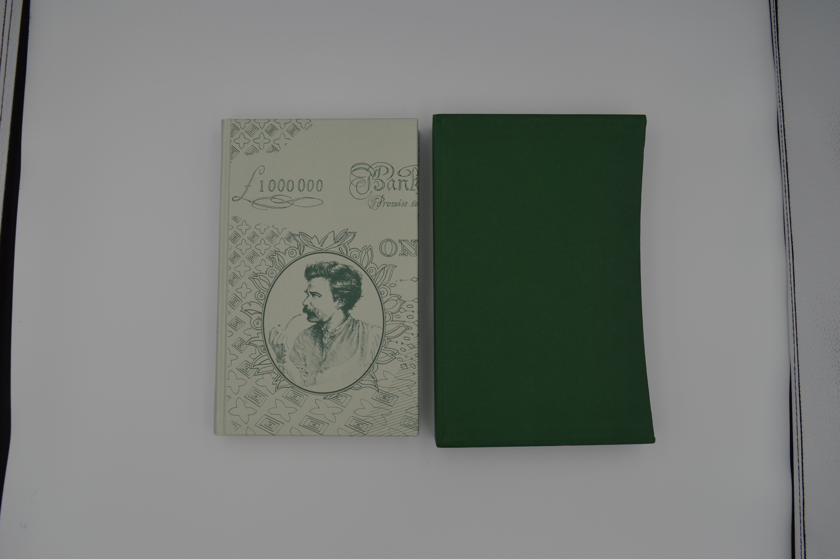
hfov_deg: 57.3
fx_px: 769
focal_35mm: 33
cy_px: 280
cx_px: 420
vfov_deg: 39.9
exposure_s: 1/160
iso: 100
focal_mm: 22
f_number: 7.1
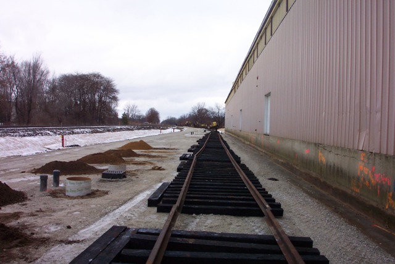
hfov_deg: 54.4
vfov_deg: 37.9
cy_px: 132
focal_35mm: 35
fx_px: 384
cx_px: 198
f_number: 9.5
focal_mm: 7.5
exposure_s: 1/60
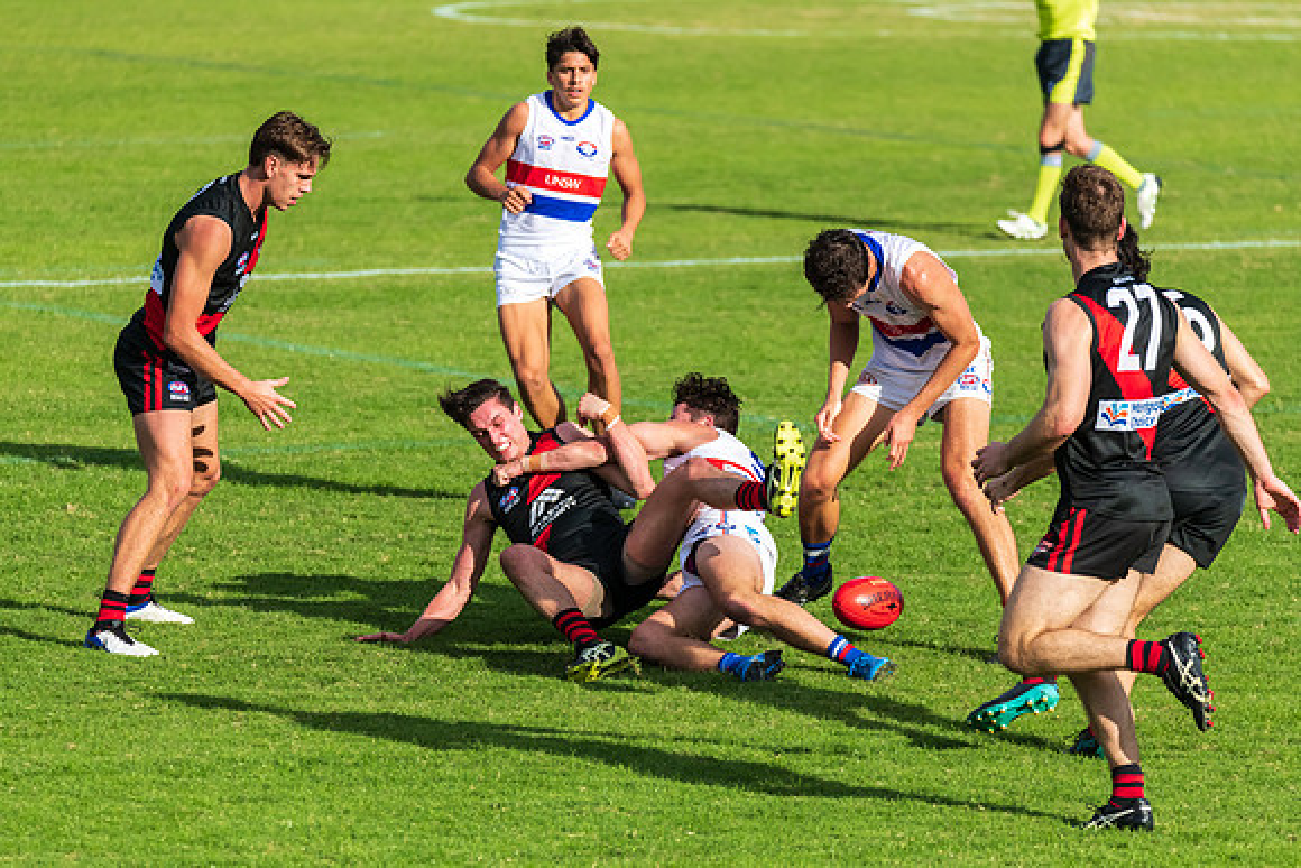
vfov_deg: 4.6
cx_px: 650
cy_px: 434
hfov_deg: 6.9
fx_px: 10844
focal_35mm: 300
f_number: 5.6
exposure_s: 1/5000
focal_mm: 300
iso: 1000
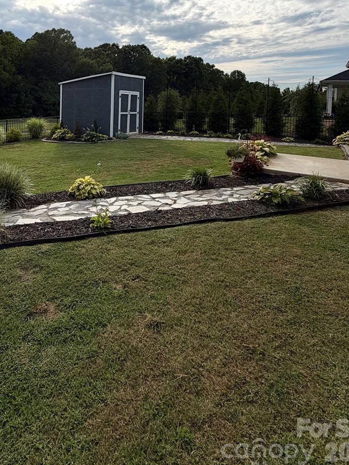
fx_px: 296
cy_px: 106
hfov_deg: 59.3
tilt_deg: -2.5
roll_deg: -1.3
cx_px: 108
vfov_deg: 70.2
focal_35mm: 22
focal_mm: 2.22
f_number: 2.2
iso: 20
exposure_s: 1/1399
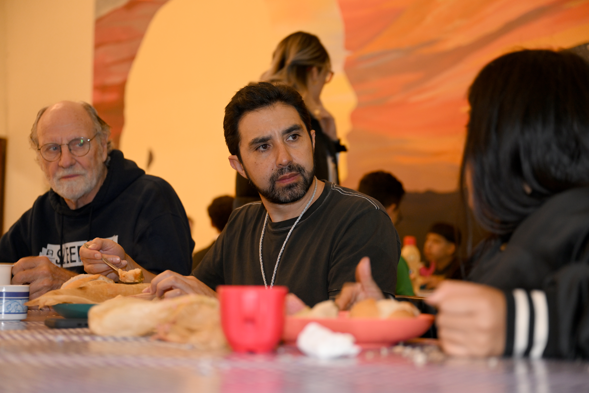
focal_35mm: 53
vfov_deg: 25.5
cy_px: 196
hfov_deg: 37.5
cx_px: 291
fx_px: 867
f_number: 2.8
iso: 1100
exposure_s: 1/30
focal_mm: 52
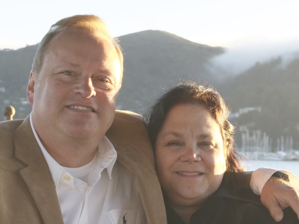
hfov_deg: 16.4
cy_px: 112
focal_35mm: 120
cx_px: 150
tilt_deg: +3.4
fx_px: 1037
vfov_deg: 12.3
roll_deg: -1.8
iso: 80
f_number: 2.8
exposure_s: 1/228
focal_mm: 15.66
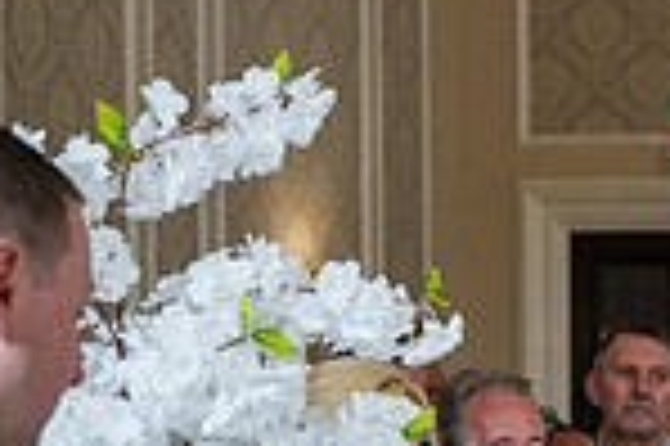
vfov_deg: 7.7
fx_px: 3253
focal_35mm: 175
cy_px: 640
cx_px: 1045
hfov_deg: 11.2
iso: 1600
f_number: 4
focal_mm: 43
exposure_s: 1/400
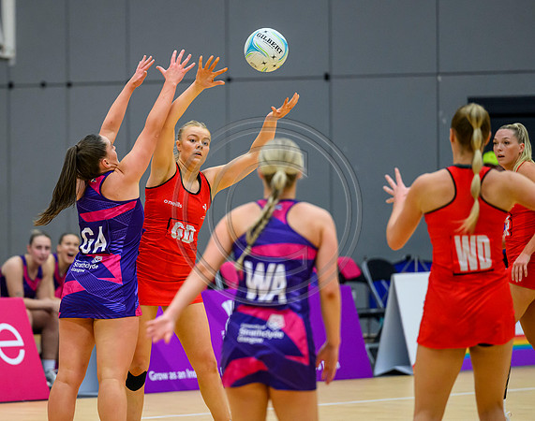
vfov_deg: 5.6
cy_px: 225
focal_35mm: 274
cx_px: 147
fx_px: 4316
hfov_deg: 7.1
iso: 4000
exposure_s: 1/1000
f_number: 3.2
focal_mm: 200
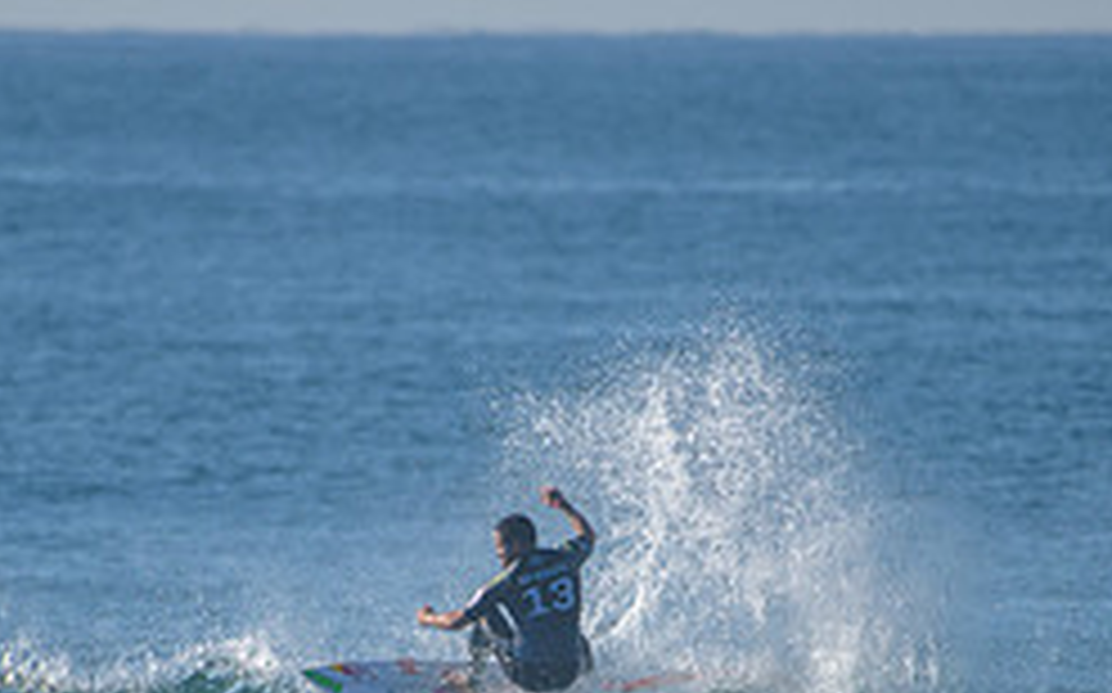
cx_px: 459
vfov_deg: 1.1
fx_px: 36221
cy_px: 754
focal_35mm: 1196
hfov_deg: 1.8
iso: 200
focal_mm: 500
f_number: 5.6
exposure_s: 1/2000
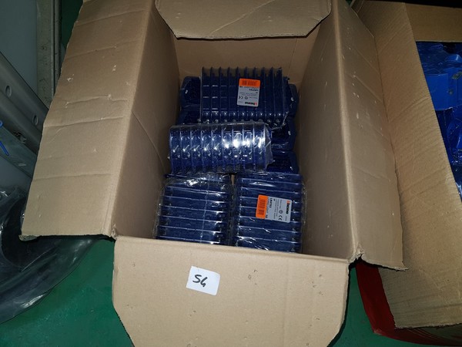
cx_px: 231
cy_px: 174
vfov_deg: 53.1
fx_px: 347
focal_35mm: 26
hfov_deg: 67.3
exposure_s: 1/50
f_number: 1.7
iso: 50
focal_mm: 4.2
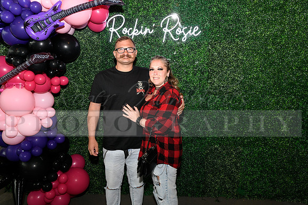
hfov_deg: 63.6
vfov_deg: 45.0
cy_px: 102
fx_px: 248
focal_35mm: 29
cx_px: 154
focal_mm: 29
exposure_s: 1/60
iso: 500
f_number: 6.3
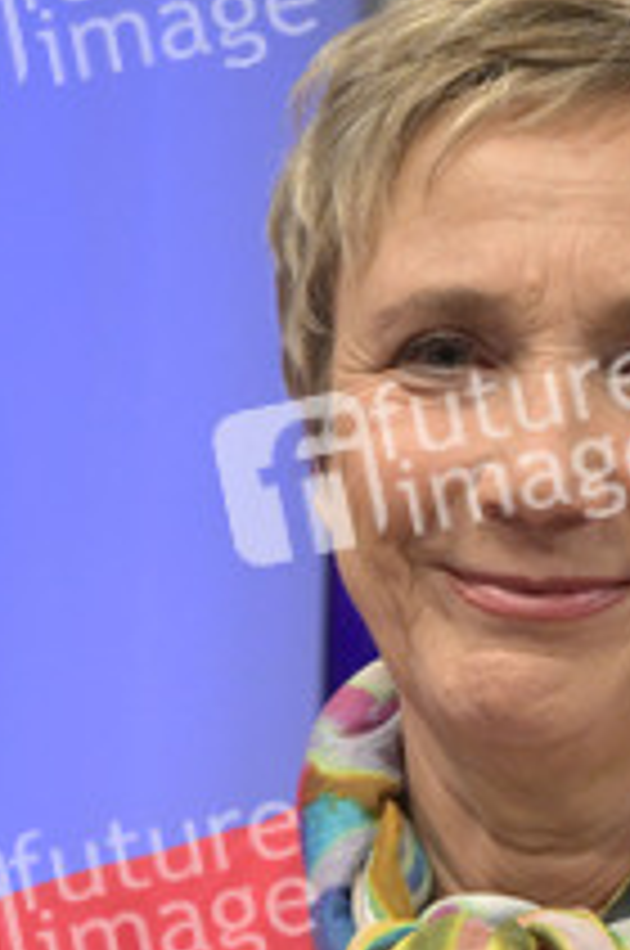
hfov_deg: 14.8
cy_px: 684
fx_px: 2396
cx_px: 576
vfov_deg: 22.3
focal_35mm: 91
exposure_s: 1/320
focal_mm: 48
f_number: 7.1
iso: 2000
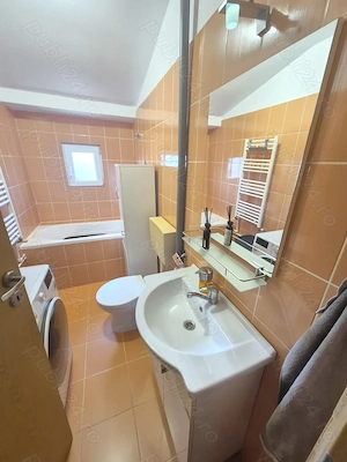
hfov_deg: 89.9
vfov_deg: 106.2
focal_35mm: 13
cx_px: 174
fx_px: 174
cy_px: 231
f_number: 2.2
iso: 400
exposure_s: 1/50
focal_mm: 1.74
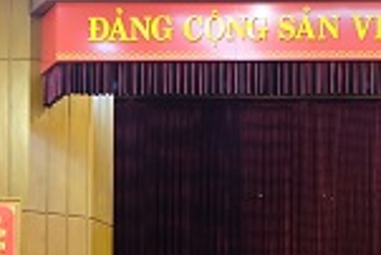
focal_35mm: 119
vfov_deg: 11.1
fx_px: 1261
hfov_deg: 16.2
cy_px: 367
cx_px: 510
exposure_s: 1/30
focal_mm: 24.3
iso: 1600
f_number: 4.2
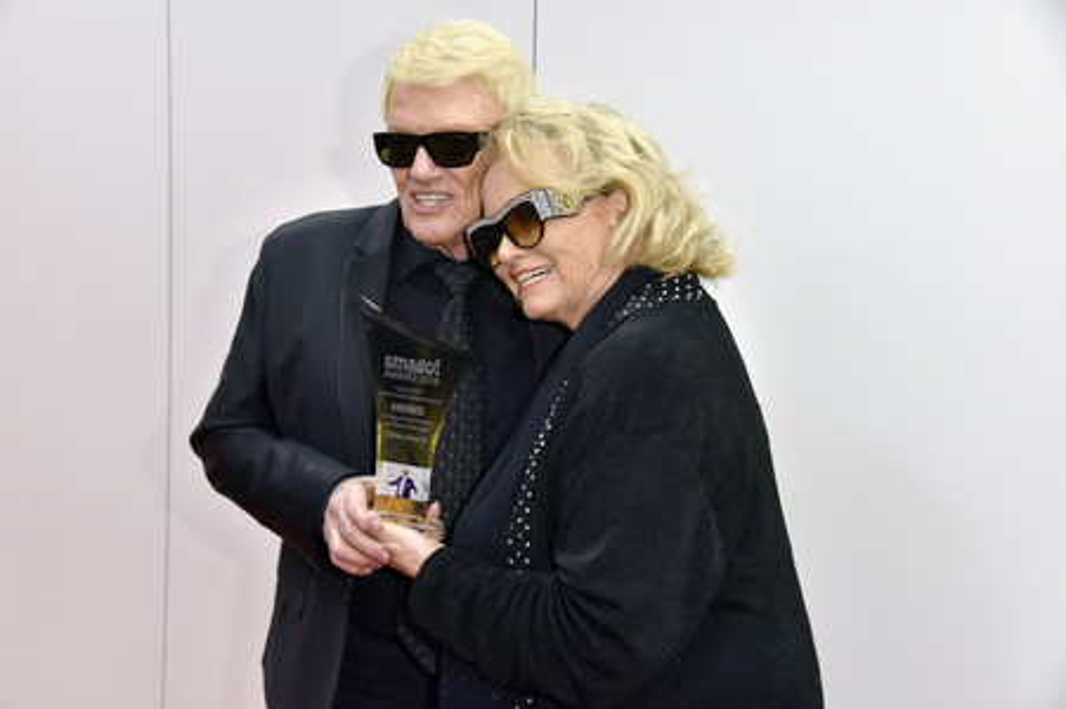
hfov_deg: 38.2
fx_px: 1539
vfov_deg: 26.0
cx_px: 533
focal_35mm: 52
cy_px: 354
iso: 1600
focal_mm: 52
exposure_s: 1/125
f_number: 5.6
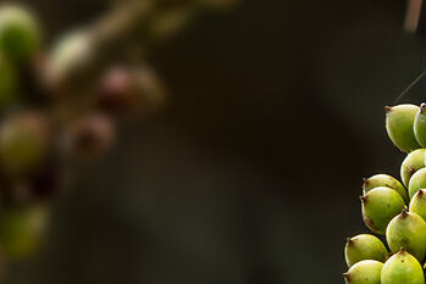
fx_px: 30221
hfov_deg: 0.8
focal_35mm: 2553
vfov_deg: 0.5
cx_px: 1045
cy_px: -263
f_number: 6.3
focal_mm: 371
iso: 6400
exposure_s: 1/800
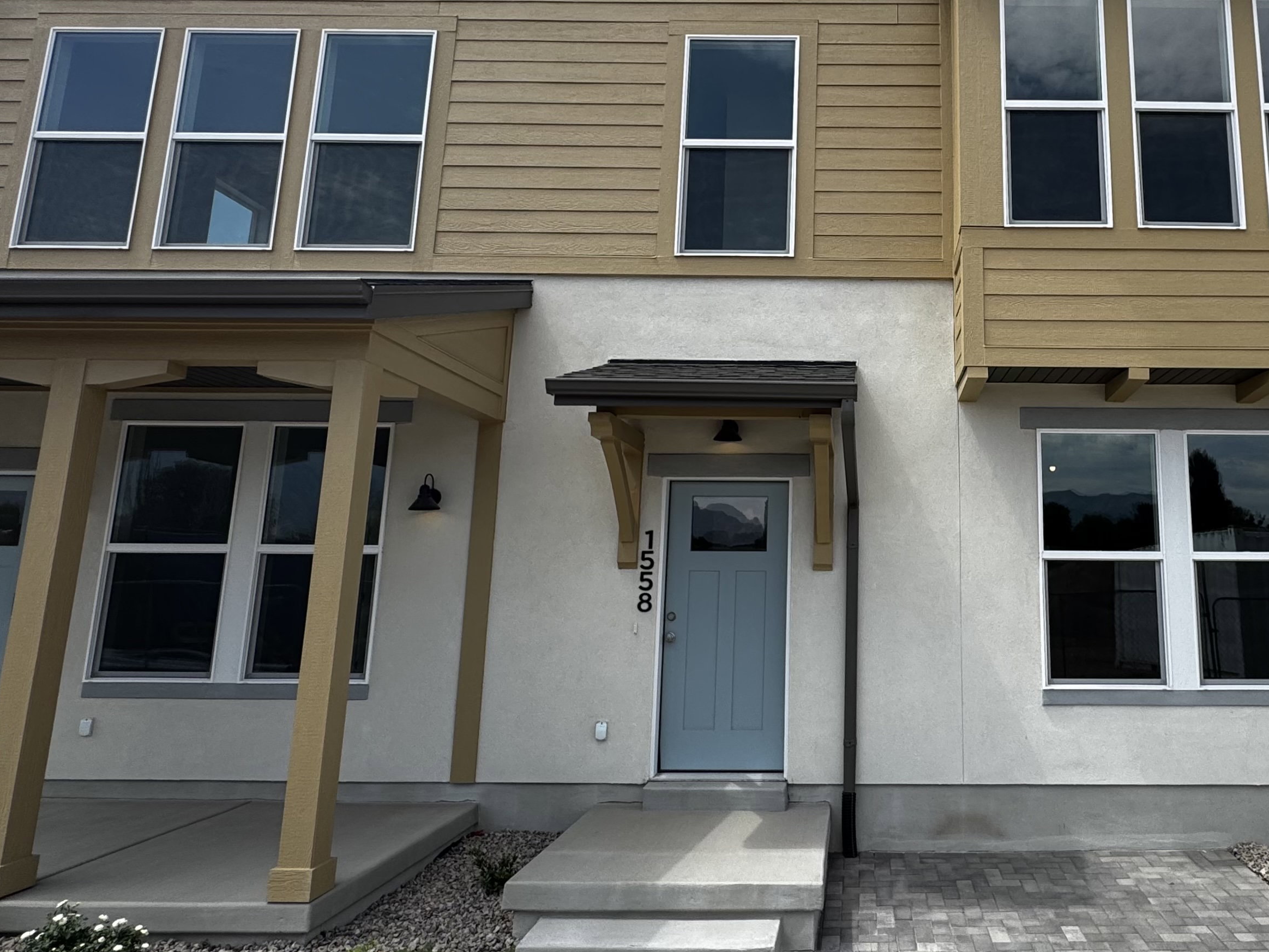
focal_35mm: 22
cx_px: 863
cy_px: 320
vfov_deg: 59.7
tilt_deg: +16.1
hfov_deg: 73.7
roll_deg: -0.8
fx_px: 807
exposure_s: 1/1600
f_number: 2.2
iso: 50
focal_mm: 2.22
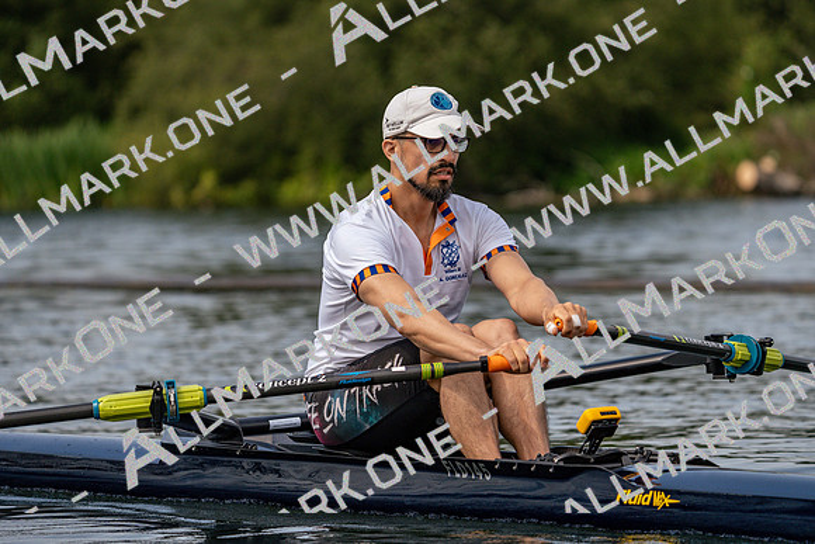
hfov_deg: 7.5
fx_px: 6182
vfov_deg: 5.0
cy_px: 272
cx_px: 408
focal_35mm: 273
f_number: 5.6
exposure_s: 1/1600
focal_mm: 273
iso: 400
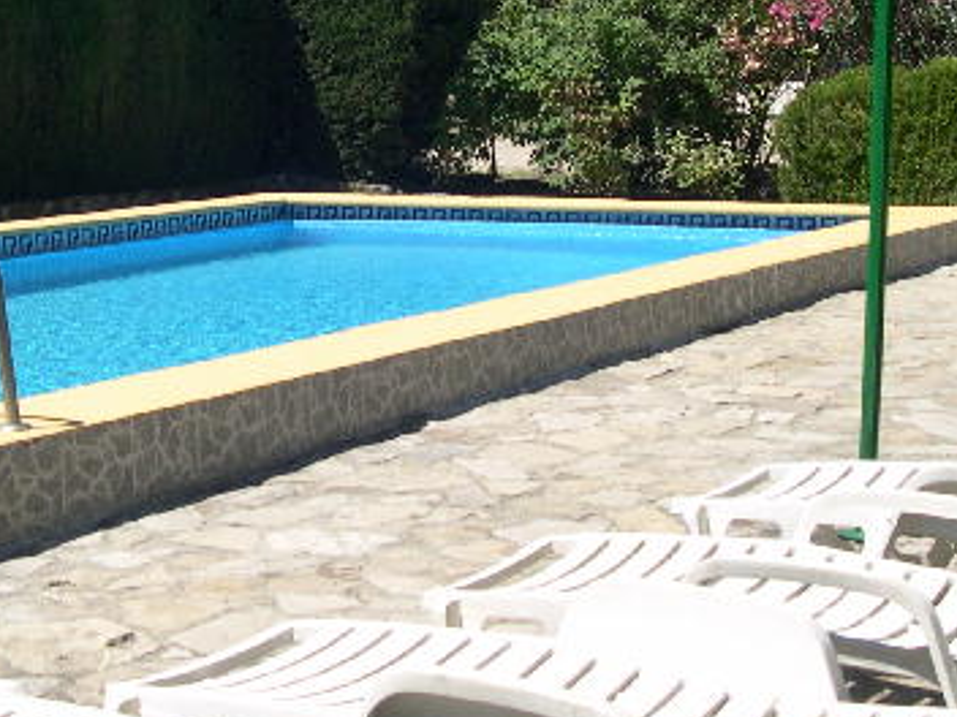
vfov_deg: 20.3
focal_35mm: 72
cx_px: 264
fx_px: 1991
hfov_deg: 26.7
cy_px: 198
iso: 100
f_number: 7.6
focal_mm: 8
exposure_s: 1/177
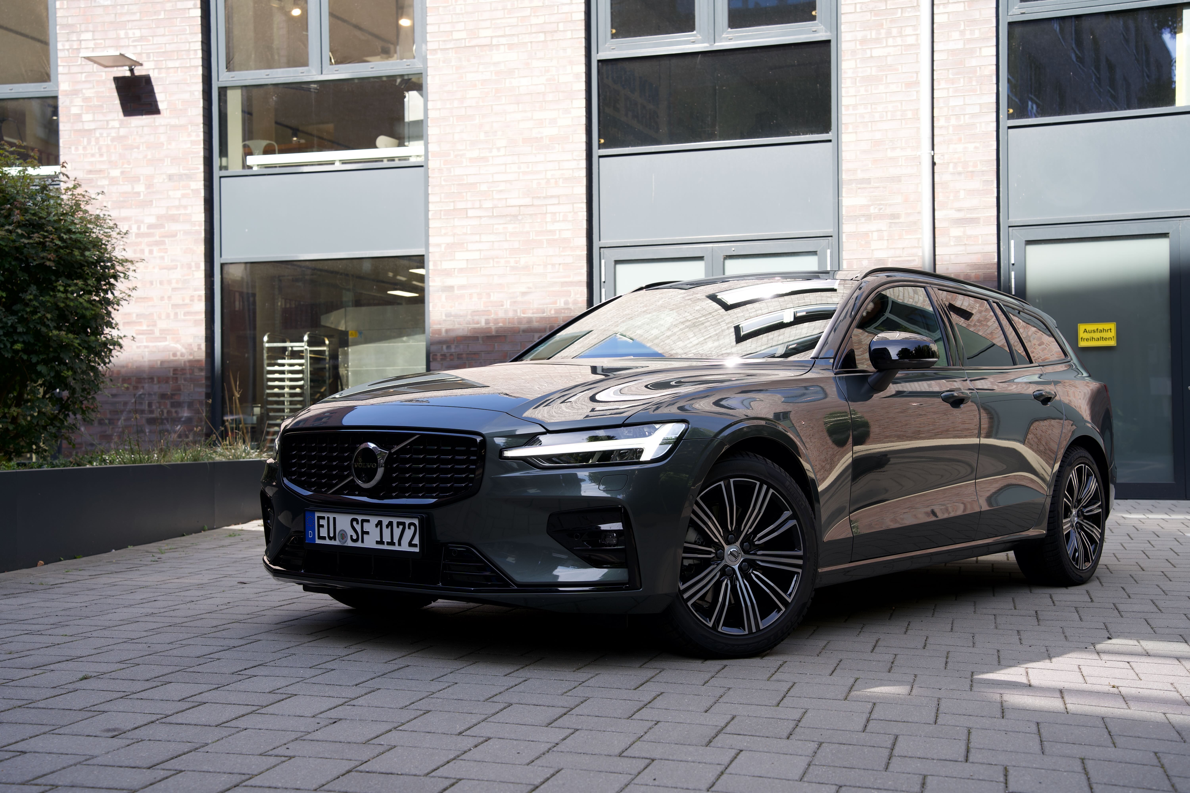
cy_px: 396
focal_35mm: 43
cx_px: 595
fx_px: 1421
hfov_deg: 45.4
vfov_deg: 31.2
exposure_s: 1/100
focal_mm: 43
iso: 100
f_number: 5
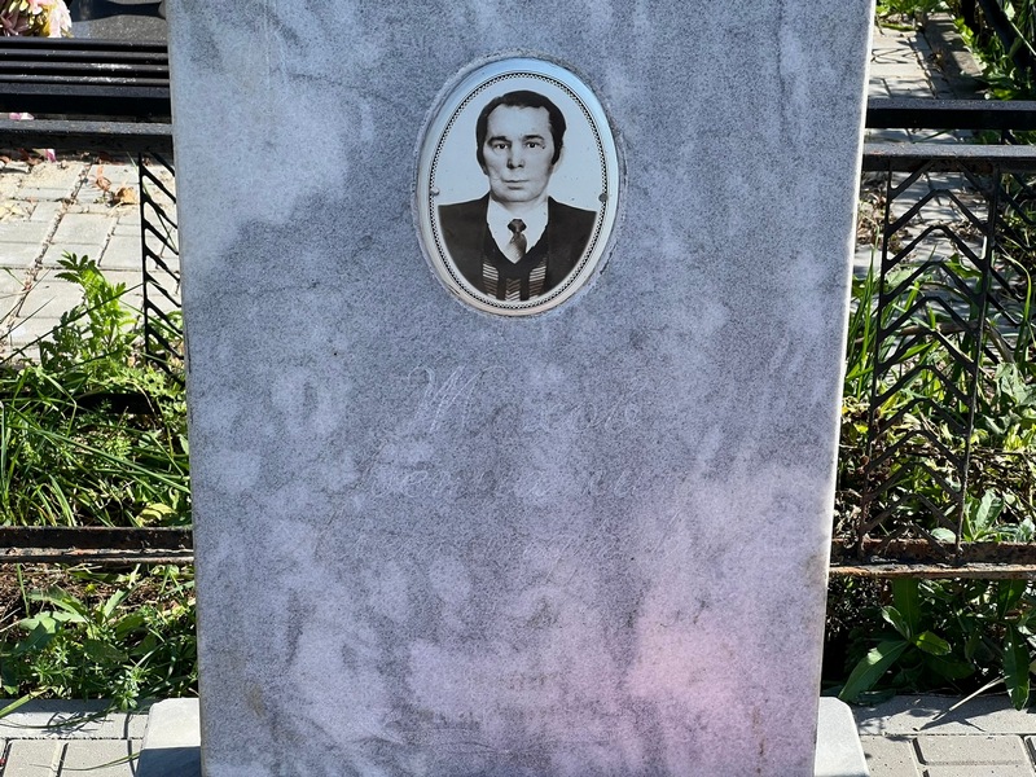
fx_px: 2304
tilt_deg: -25.3
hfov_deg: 25.3
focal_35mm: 77
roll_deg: -0.7
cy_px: 388
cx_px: 518
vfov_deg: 19.1
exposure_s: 1/384
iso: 32
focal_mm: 9
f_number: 2.8
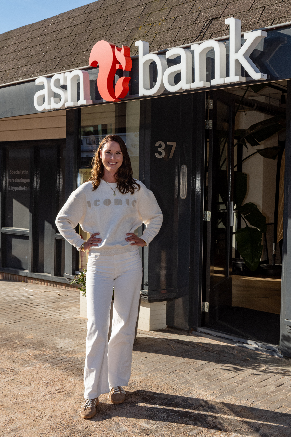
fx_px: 582
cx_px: 146
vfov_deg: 41.1
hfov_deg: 28.1
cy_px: 218
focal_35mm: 48
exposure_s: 1/200
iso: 160
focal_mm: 48
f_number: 10
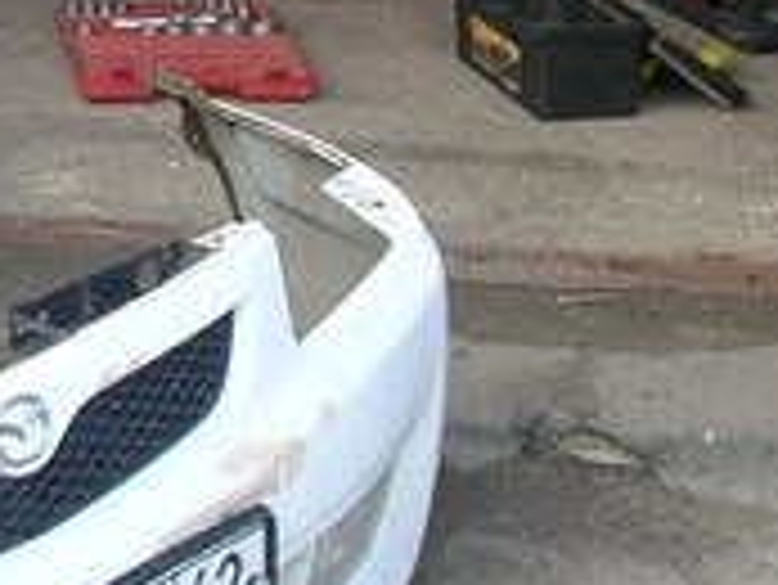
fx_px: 3531
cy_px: -104
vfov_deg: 9.3
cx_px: -90
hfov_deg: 12.4
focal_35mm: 157
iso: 50
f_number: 4.9
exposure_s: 1/28.2
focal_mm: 5.7
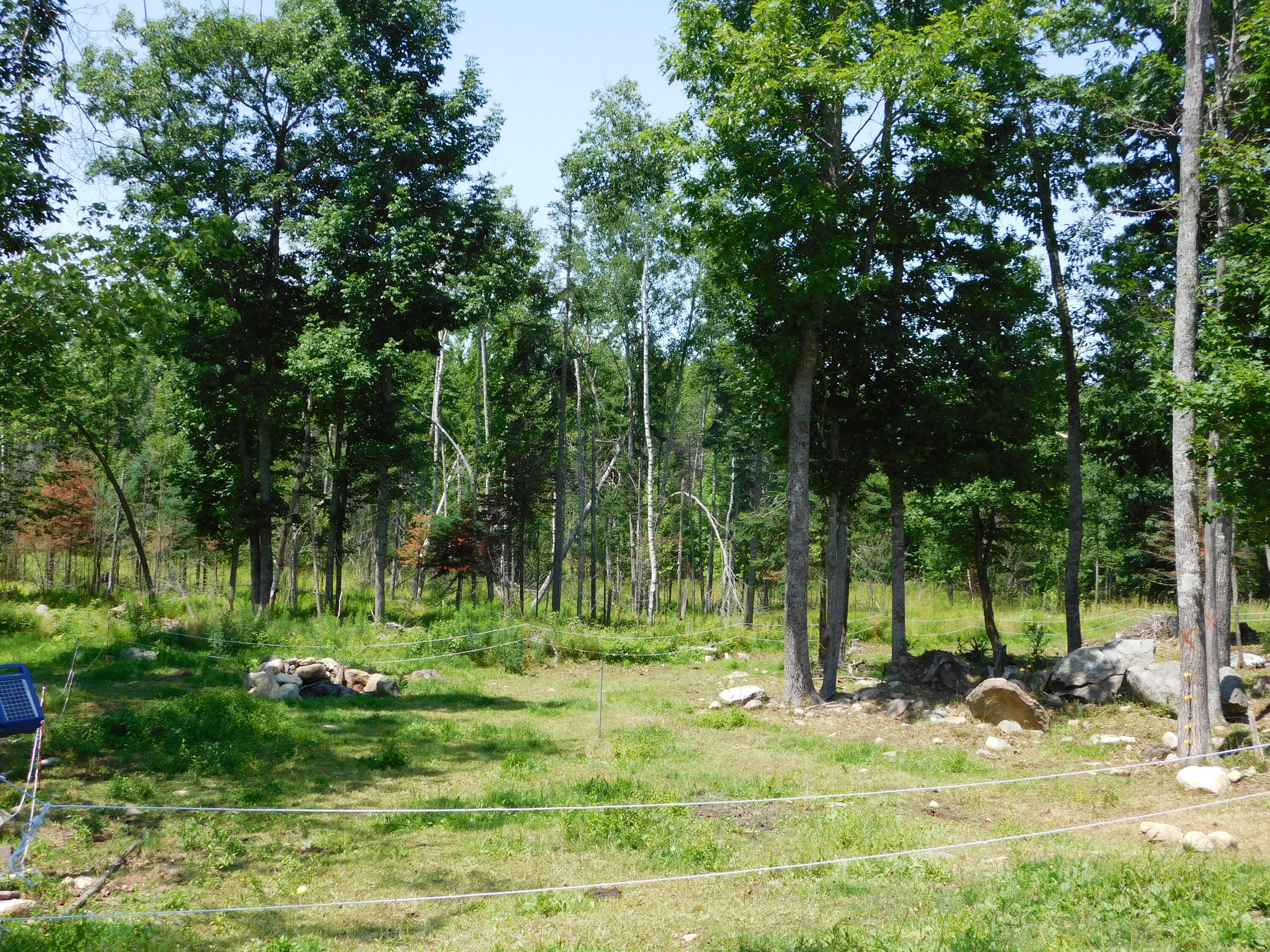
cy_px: 476
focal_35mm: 40
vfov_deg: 36.0
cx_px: 635
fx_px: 1468
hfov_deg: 46.8
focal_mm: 7.1
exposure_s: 1/640
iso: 125
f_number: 3.6
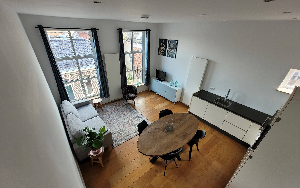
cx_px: 150
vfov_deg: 78.6
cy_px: 97
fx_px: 114
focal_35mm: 14
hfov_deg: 105.3
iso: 64
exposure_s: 1/50
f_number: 2.2
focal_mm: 1.74
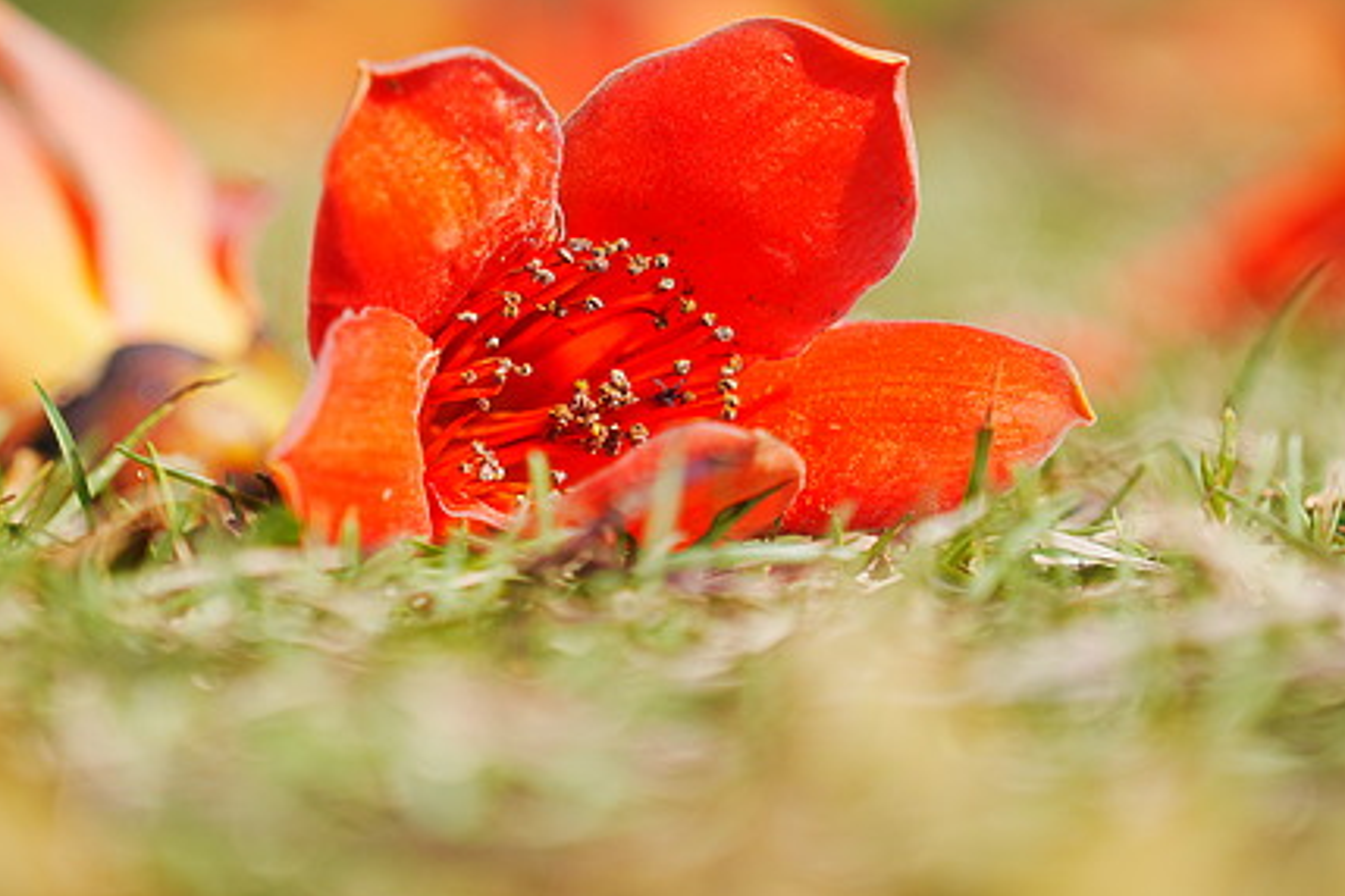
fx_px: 6799
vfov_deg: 7.5
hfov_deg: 11.3
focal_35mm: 182
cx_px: 636
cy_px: 147
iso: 100
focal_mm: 100
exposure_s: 1/1600
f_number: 2.8
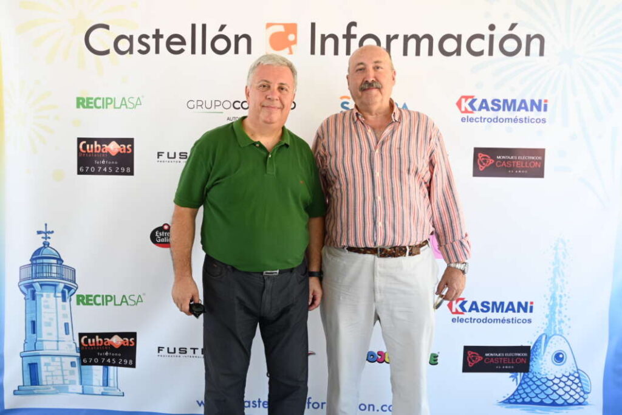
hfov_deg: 60.3
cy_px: 208
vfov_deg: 42.3
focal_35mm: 31
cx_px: 311
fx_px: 536
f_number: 5
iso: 400
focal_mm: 31
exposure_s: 1/125
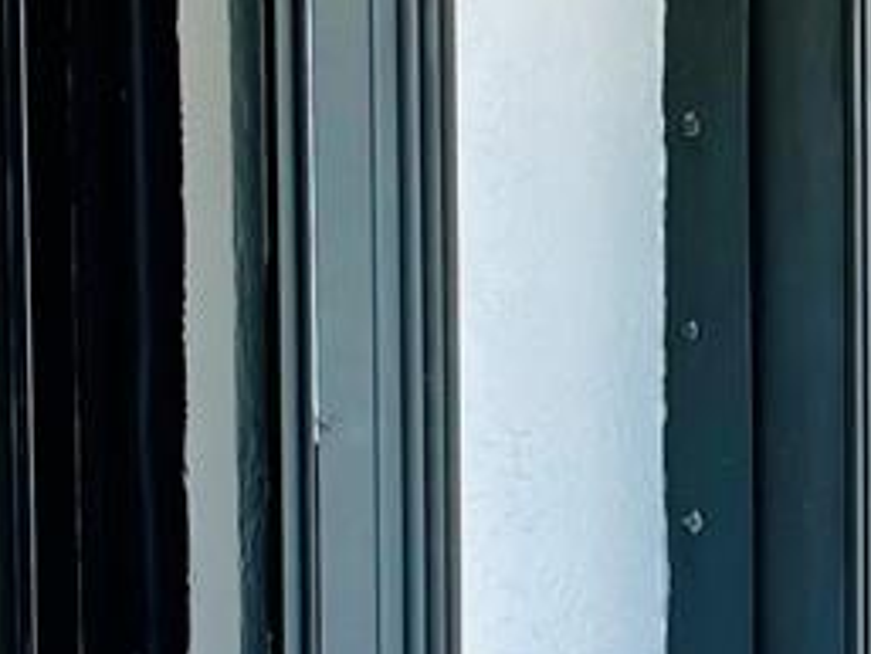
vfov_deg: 9.1
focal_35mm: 162
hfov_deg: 11.8
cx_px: 1183
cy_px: 725
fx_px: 4078
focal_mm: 4.2
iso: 32
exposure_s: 1/397
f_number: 1.6
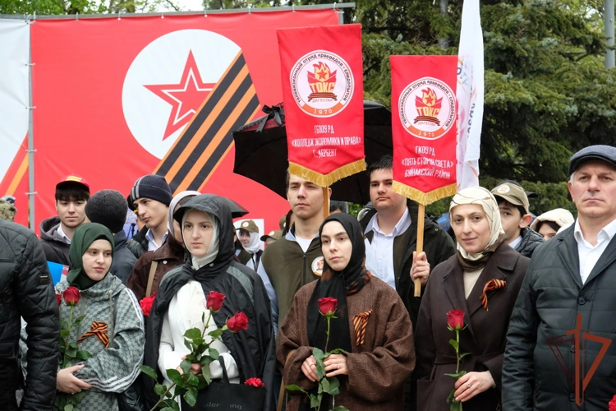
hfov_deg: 24.5
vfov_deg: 16.5
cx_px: 308
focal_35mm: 83
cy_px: 206
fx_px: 1420
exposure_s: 1/1000
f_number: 5.6
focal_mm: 55
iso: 4000
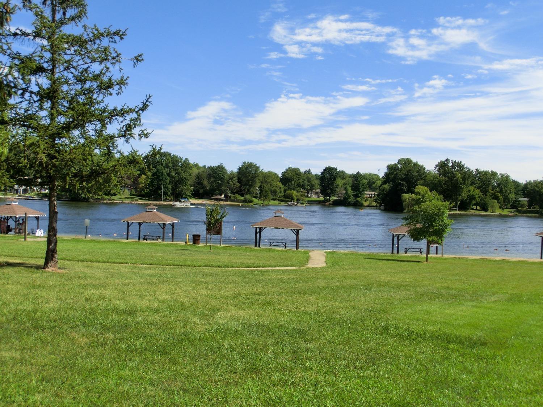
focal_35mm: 44
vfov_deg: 32.9
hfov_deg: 42.9
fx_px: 690
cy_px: 204
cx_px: 272
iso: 100
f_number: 4.2
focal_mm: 7.87
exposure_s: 1/1000
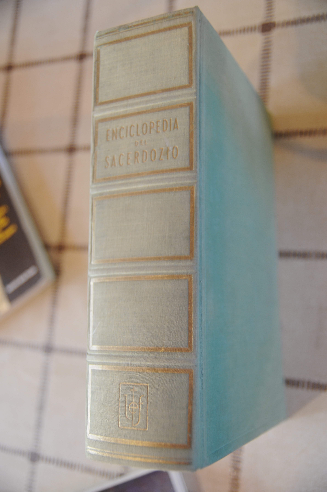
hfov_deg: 34.1
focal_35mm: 39
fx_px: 533
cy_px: 246
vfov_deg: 49.6
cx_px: 164
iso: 200
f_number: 3.2
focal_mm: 26
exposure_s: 1/30
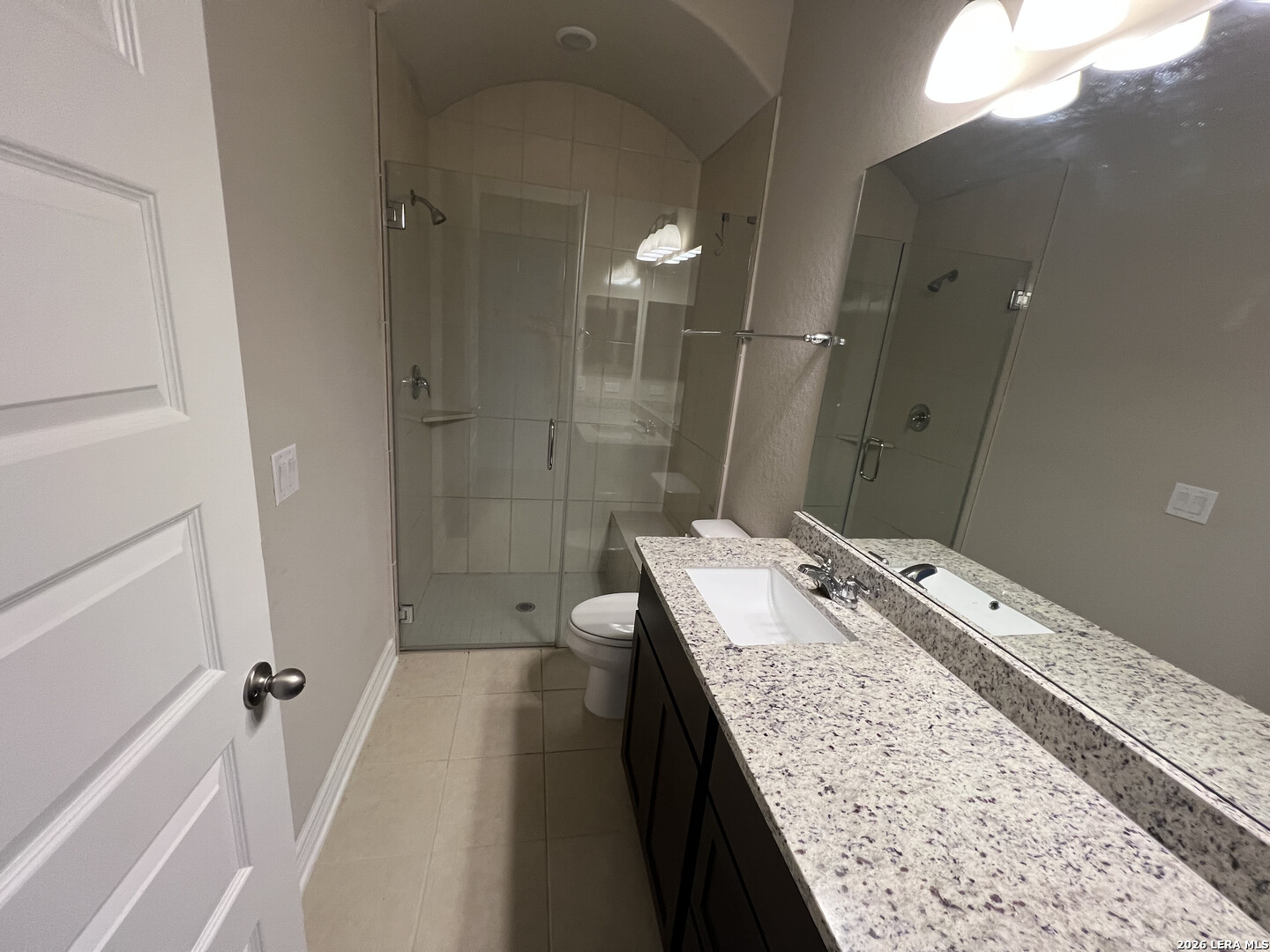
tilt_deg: -15.5
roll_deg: -5.4
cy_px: 476
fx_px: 477
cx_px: 635
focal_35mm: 13
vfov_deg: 89.9
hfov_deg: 106.2
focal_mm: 1.57
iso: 250
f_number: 1.8
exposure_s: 1/120
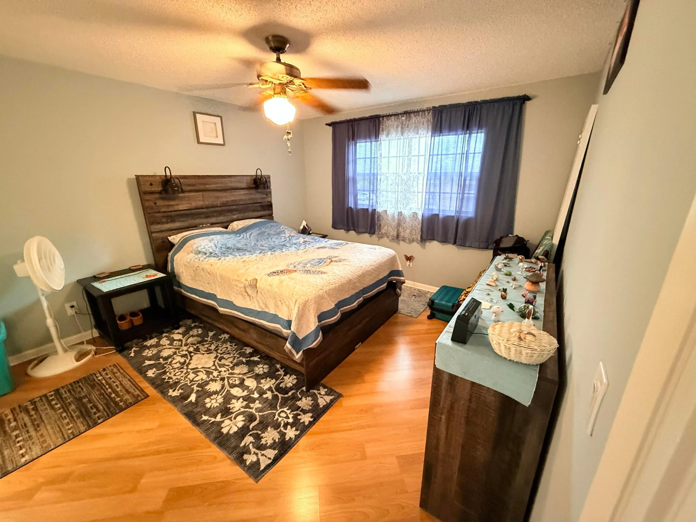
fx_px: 281
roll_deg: +0.1
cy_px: 261
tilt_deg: -15.3
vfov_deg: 85.7
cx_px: 348
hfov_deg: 102.1
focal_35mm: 14
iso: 800
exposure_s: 1/40
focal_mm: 2.22
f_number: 2.2
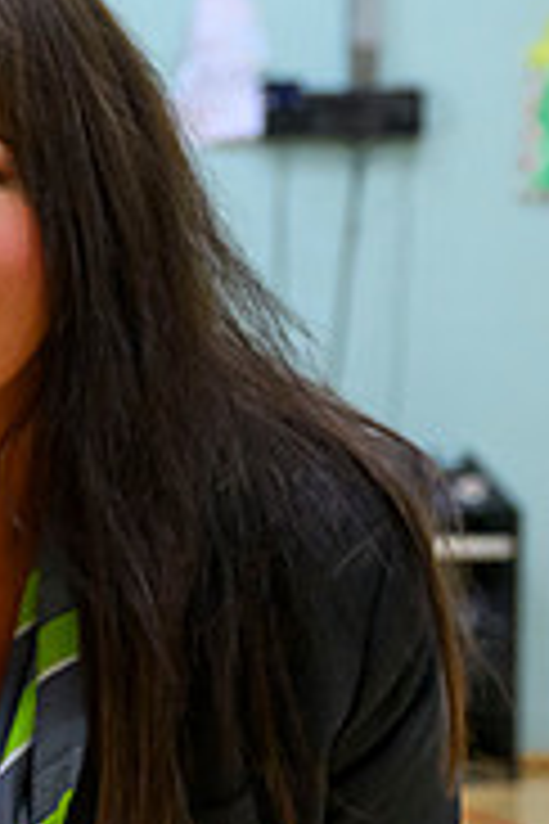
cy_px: 467
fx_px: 3317
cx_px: -579
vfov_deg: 14.2
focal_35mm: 145
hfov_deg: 8.9
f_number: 4
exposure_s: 1/250
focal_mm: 37
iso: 4000
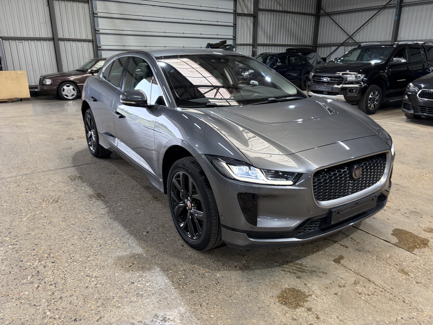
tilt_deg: -15.9
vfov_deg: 53.1
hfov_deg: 67.3
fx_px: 325
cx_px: 216
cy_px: 162
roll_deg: -0.7
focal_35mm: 26
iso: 125
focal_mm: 5.96
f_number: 1.6
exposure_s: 1/50
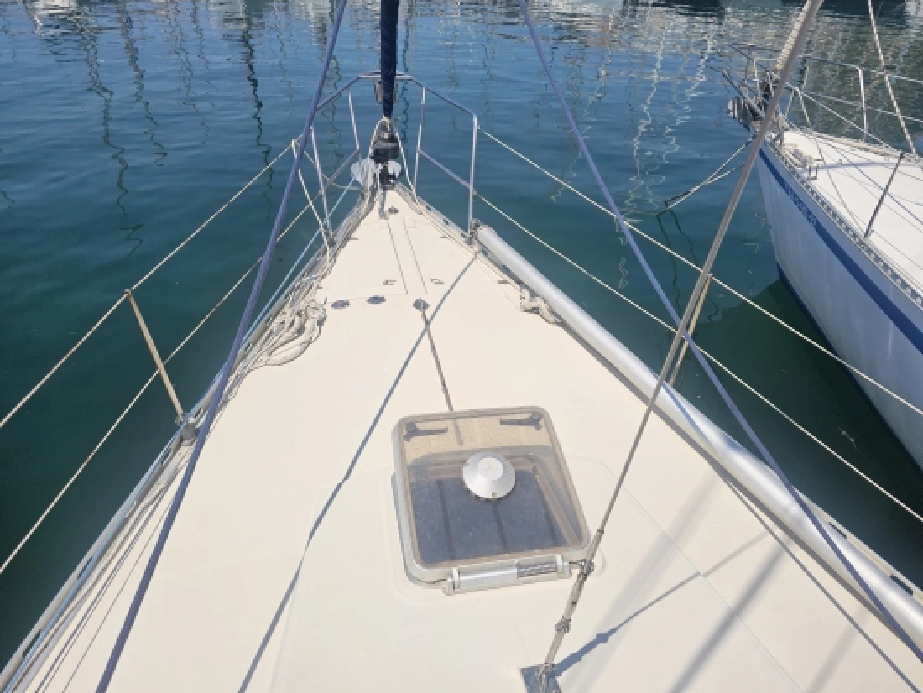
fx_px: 614
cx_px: 462
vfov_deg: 58.9
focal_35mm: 23
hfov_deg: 73.9
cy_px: 346
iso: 12
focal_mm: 6.3
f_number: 1.7
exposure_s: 1/2000
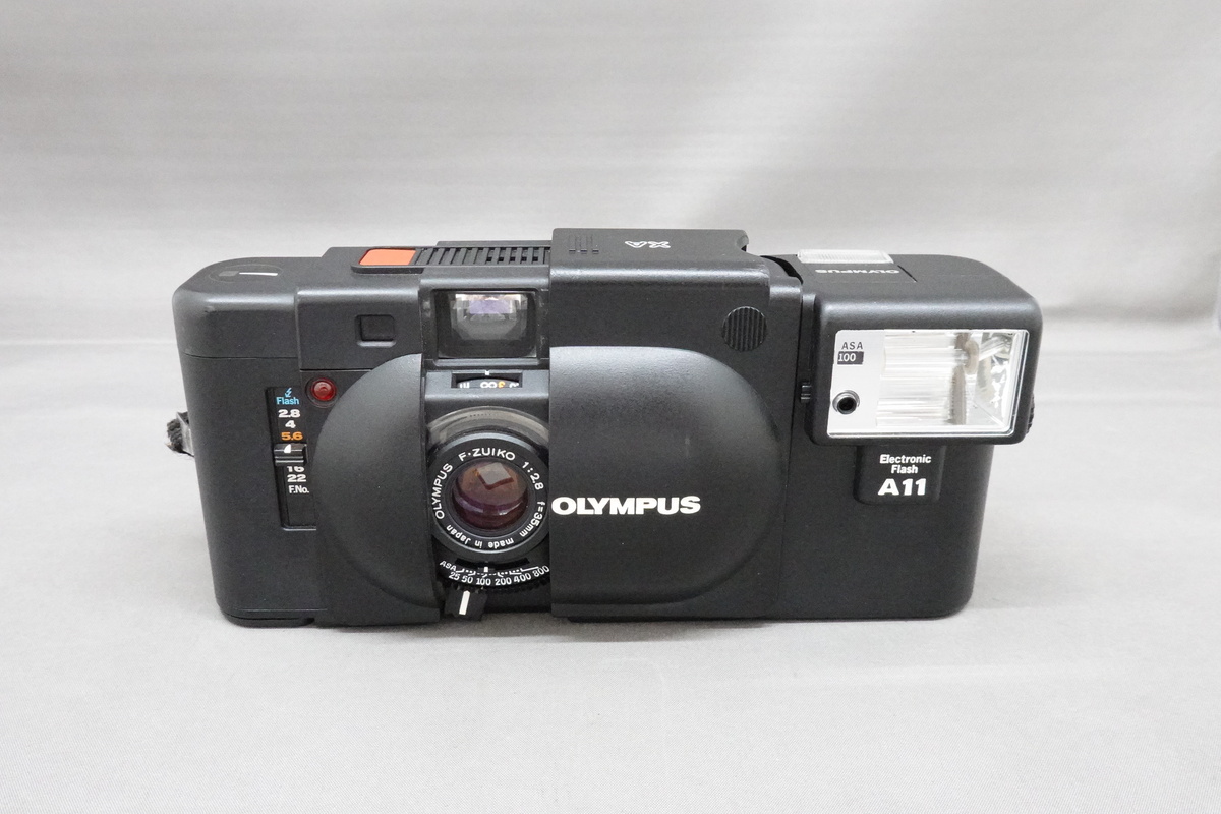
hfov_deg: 58.7
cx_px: 610
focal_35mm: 32
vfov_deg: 41.1
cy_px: 407
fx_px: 1085
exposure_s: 1/40
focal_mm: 12.01
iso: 5000
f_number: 8
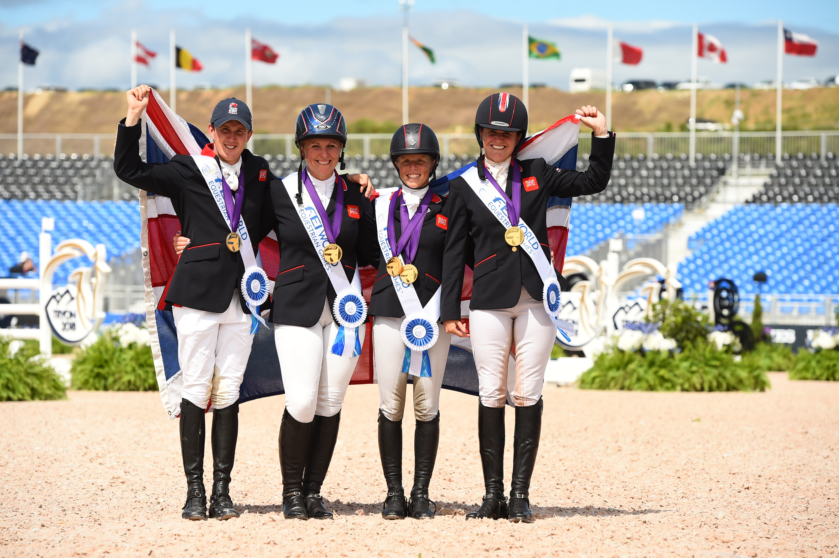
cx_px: 420
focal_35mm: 160
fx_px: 3725
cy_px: 279
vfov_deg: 8.6
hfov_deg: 12.9
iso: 280
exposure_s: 1/1600
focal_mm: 160
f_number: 6.3
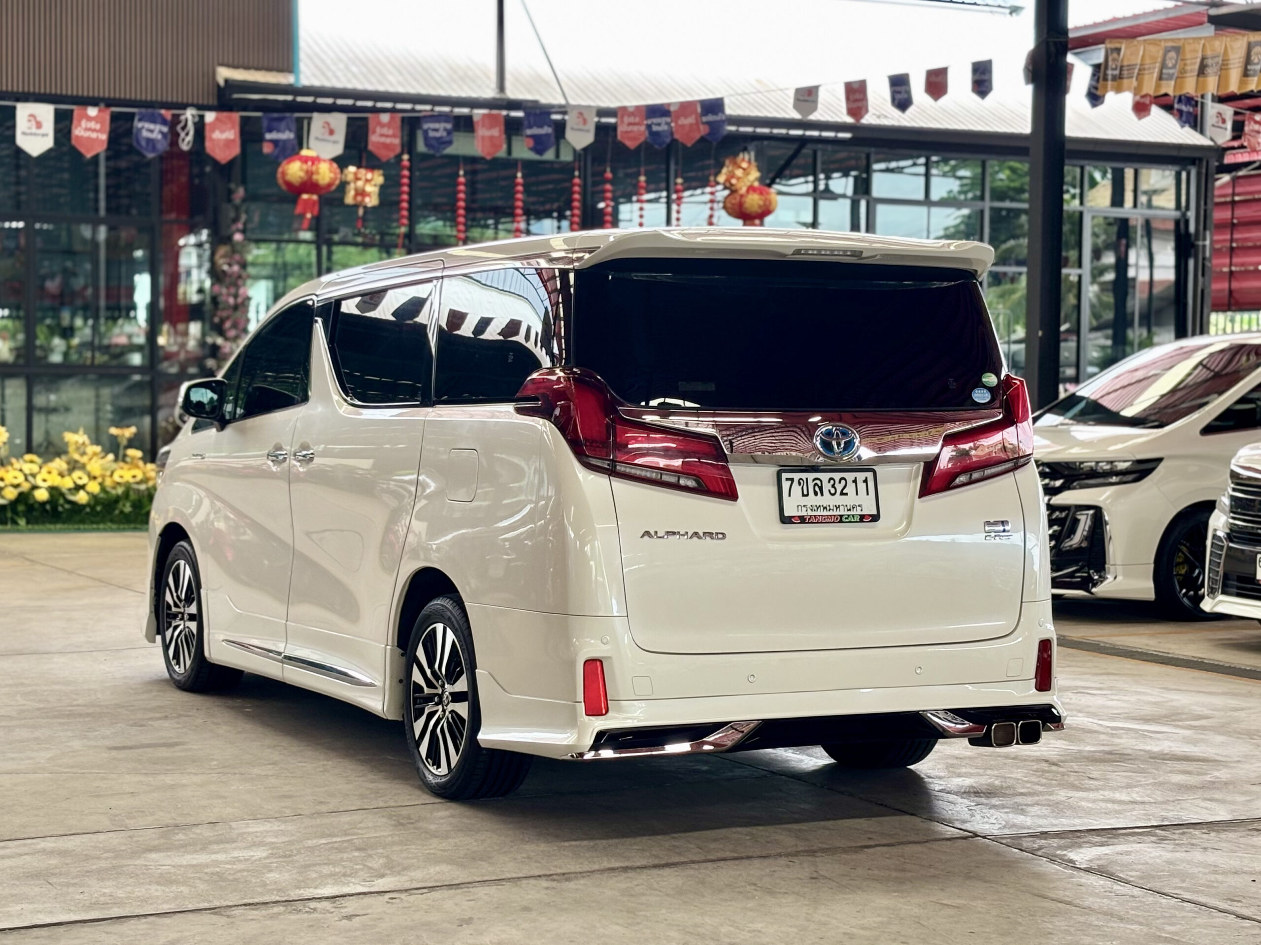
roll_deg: -0.5
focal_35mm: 52
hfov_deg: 36.8
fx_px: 1894
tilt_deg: -2.3
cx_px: 630
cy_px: 472
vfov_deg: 28.0
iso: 40
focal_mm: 5.96
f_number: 1.6
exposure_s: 1/121
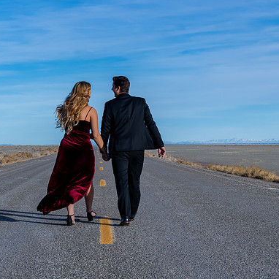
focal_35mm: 90
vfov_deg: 19.3
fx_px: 821
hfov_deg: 19.1
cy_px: 127
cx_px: 50
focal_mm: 50
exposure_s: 1/400
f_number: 9
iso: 200
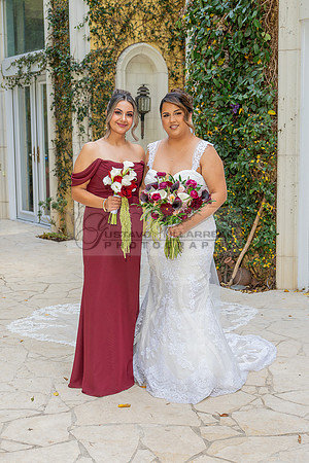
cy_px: 232
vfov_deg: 35.9
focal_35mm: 56
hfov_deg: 24.4
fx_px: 715
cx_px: 171
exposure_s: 1/200
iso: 200
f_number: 4
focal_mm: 37
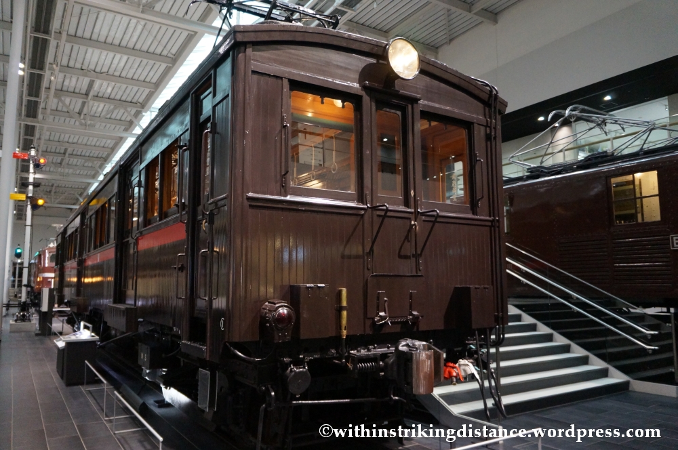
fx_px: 508
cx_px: 339
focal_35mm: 27
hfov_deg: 67.4
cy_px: 225
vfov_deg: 47.8
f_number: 3.5
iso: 3200
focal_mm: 18
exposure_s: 1/100
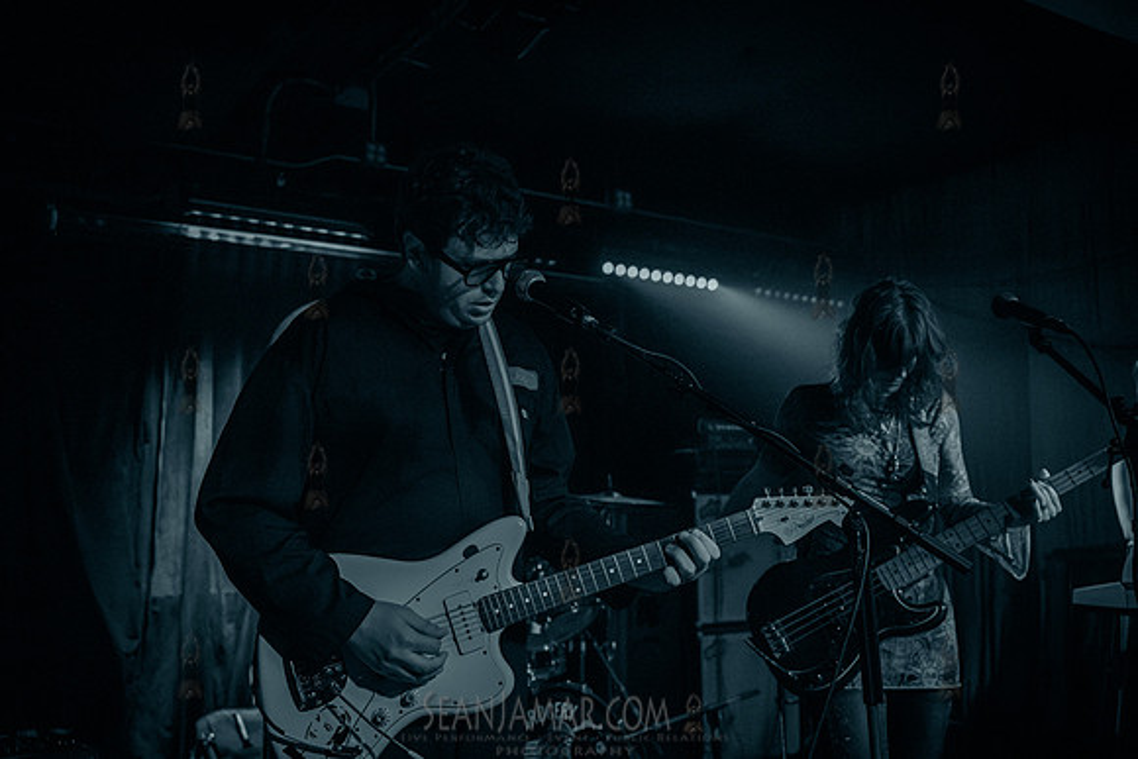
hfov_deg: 54.4
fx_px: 1107
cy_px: 380
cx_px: 569
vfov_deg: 37.9
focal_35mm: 35
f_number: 3.2
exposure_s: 1/320
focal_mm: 35
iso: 16000
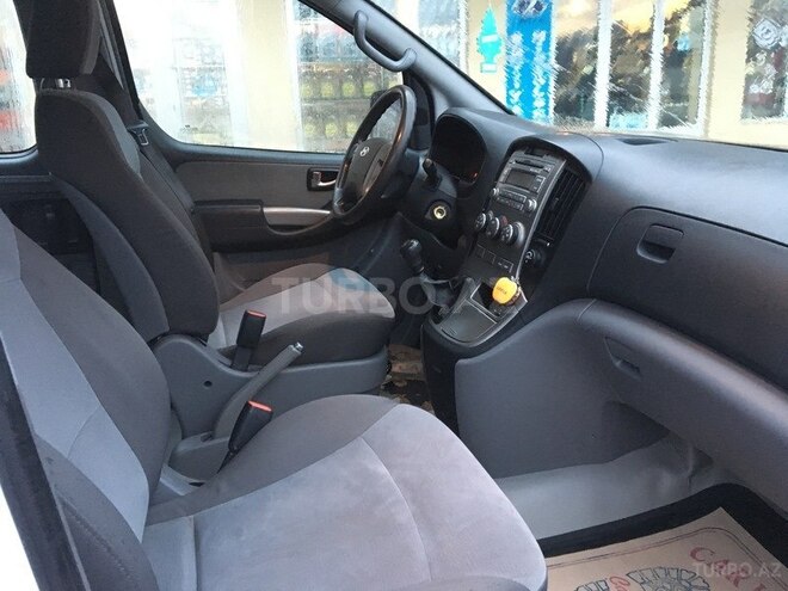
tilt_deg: -13.4
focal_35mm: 29
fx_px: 660
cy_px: 296
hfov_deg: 61.7
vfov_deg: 48.2
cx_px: 394
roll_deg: +2.7
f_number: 2.2
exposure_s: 1/17
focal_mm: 4.15
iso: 500
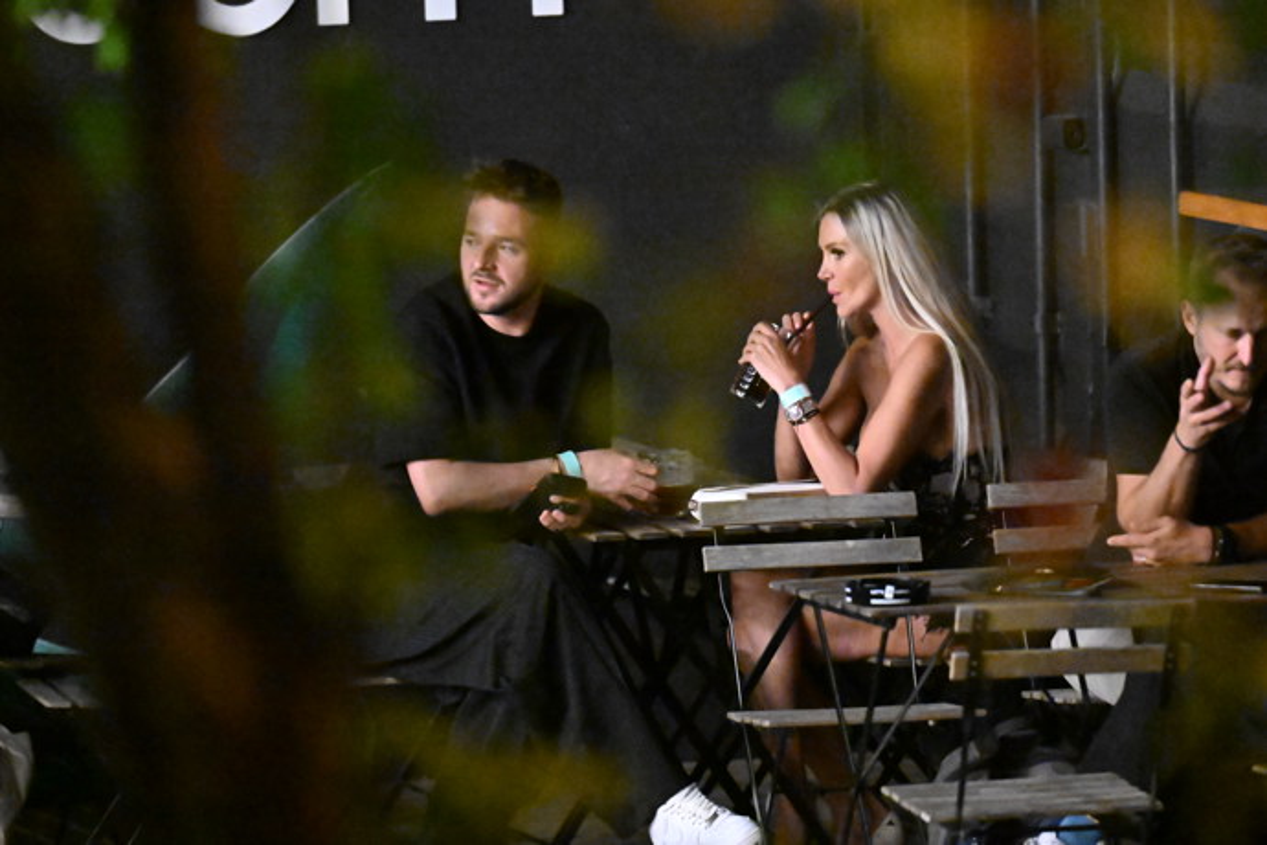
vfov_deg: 4.6
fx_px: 10558
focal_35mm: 300
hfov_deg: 6.9
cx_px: 634
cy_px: 422
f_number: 2.8
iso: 32000
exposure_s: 1/125
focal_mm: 200
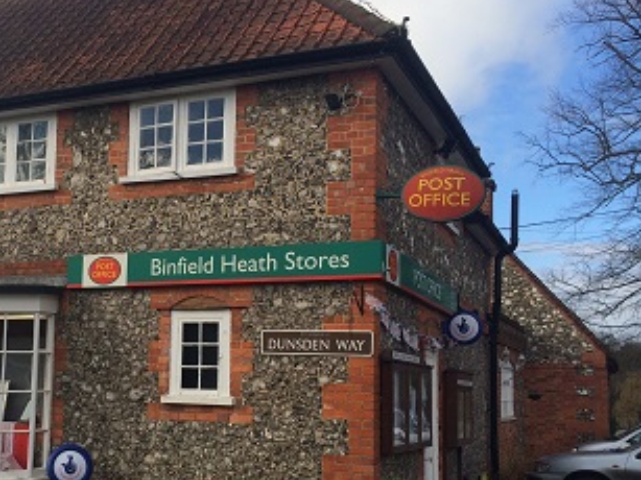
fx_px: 926
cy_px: 305
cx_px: 142
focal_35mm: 50
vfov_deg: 29.0
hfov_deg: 37.1
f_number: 2.2
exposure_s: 1/1325
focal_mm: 4.12
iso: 32
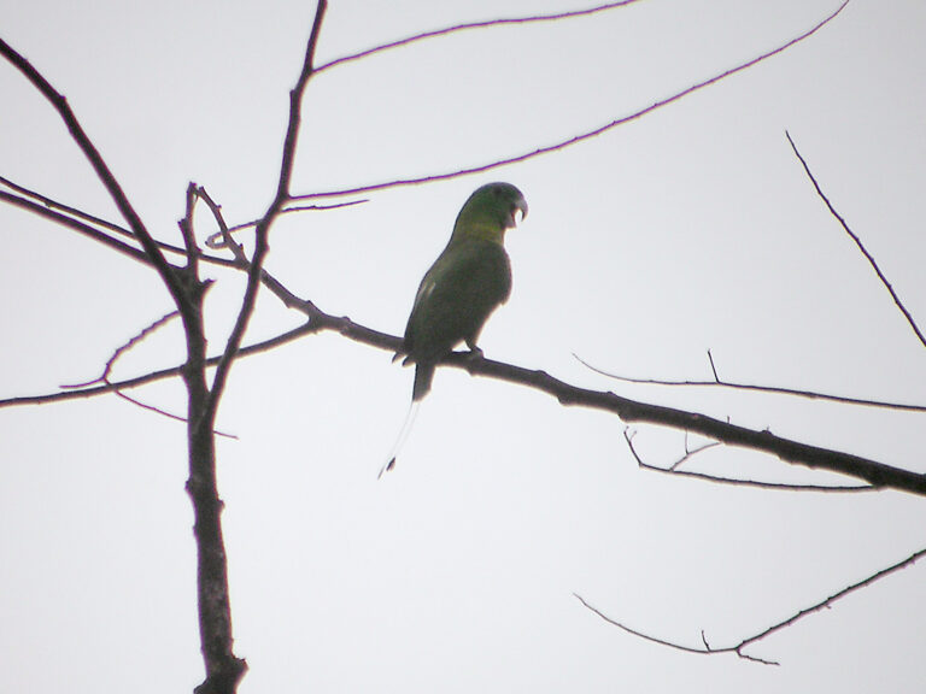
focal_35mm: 115
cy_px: 347
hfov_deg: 17.1
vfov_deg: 12.9
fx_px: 3076
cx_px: 463
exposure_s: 1/184
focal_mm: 17.4
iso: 100
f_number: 4.9
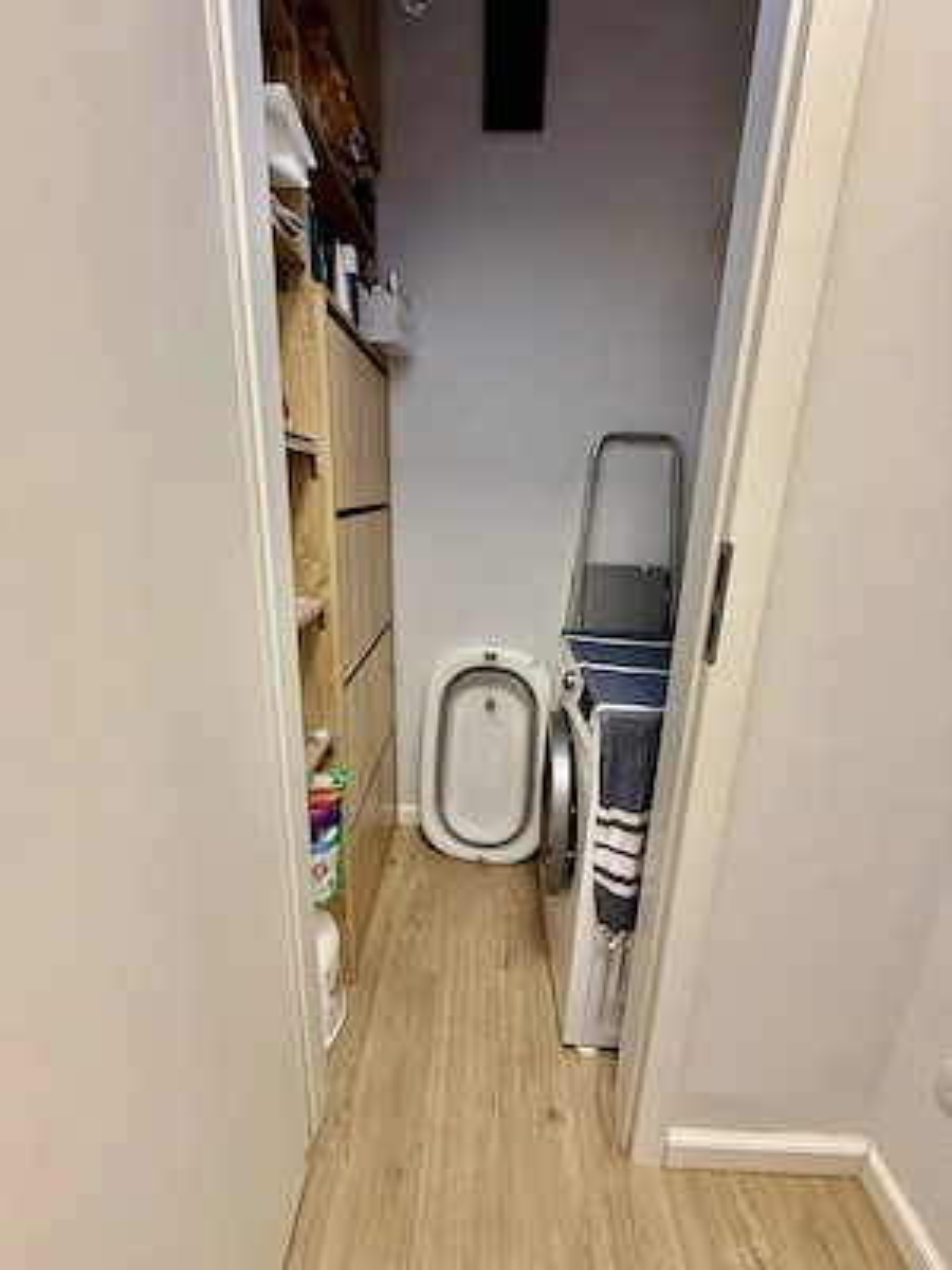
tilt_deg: -15.2
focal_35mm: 14
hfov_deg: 85.7
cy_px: 635
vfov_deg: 102.1
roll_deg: -2.1
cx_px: 476
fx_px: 513
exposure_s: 1/50
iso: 250
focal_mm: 2.22
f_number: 2.2
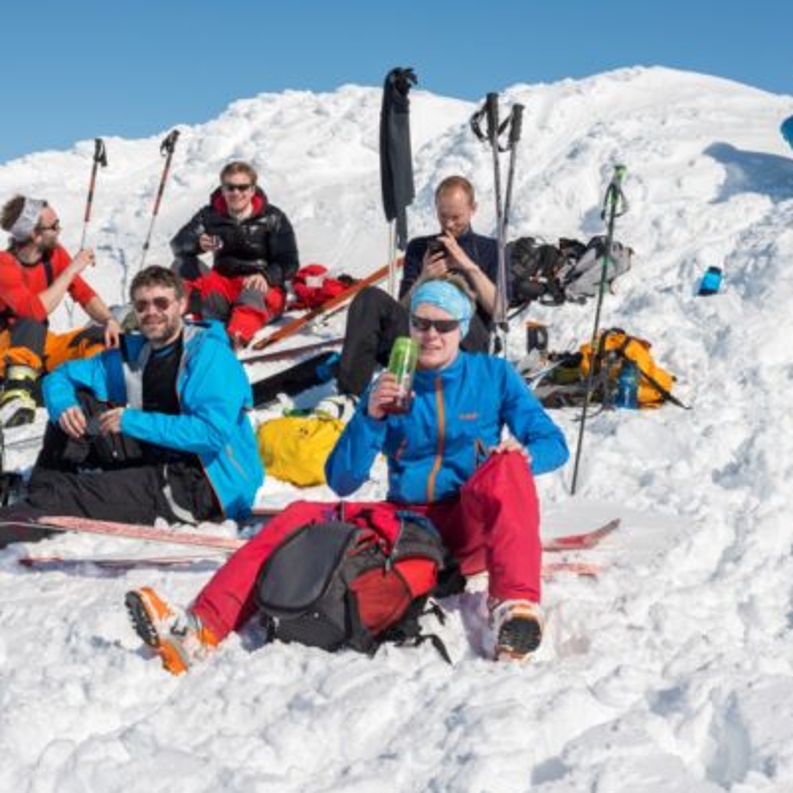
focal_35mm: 57
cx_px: 443
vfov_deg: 30.0
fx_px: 1477
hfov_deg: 30.0
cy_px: 328
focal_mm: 35
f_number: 11
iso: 100
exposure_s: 1/250
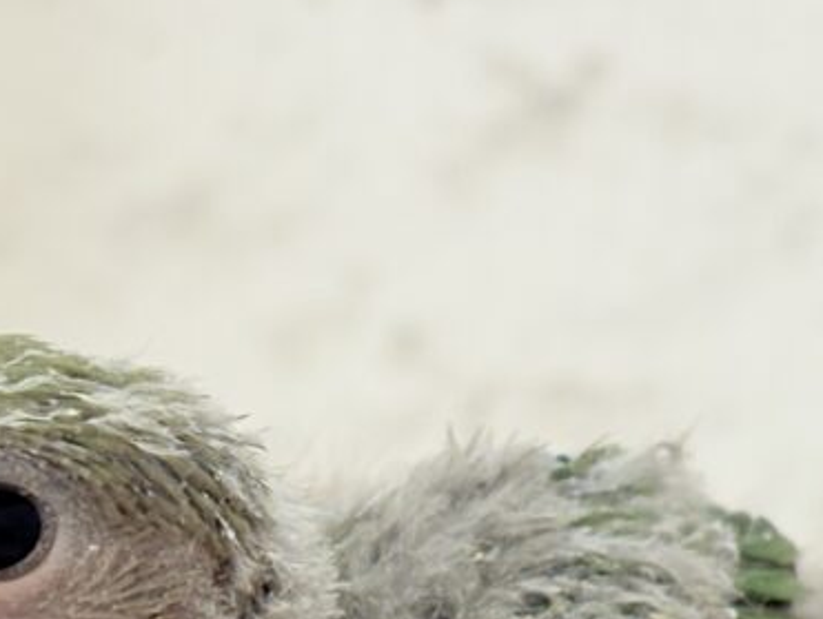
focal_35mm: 168
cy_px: 572
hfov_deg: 11.7
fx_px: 3998
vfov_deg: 8.8
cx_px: 575
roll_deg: -5.4
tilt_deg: -5.3
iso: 80
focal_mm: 5.96
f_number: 1.6
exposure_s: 1/100
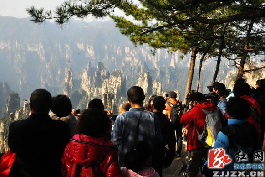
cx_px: 134
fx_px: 250
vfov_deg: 38.9
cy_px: 87
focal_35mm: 34
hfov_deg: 55.8
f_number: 25
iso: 800
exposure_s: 1/125
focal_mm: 22
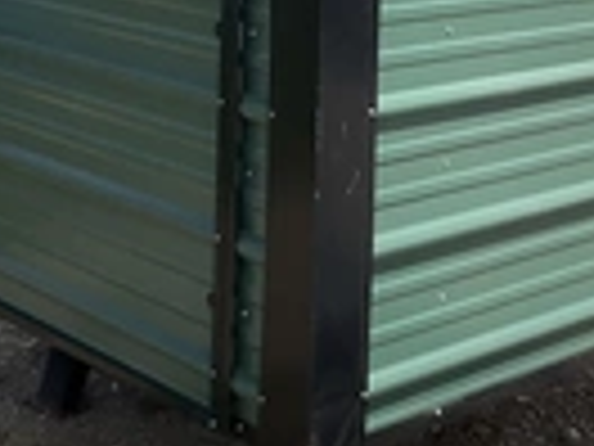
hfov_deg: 22.2
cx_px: 396
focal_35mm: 88
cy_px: -14
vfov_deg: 16.4
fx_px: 1510
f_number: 1.8
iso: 25
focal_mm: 3
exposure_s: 1/1786
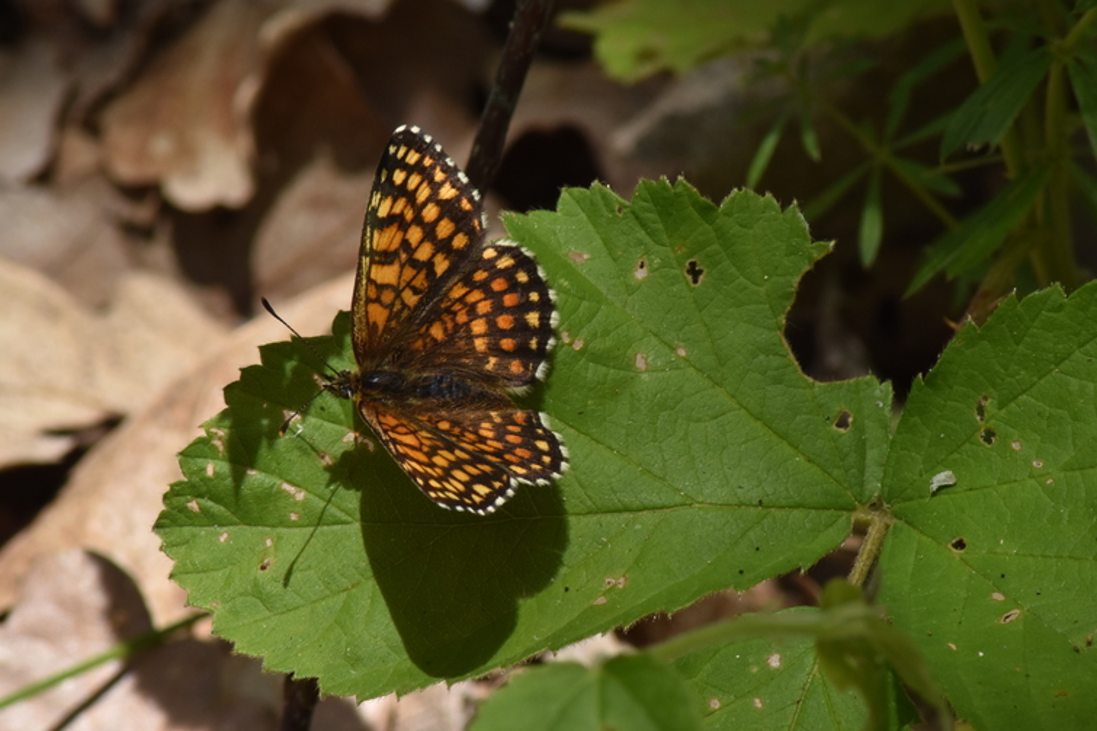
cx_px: 471
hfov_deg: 3.6
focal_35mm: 572
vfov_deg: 2.4
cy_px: 384
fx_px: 17425
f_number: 20
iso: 400
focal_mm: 300
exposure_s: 1/250
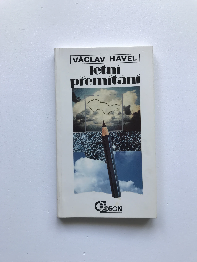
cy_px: 131
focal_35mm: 28
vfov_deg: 63.4
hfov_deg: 49.7
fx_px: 212
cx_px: 98
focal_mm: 3.99
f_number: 1.8
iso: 20
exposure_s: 1/50
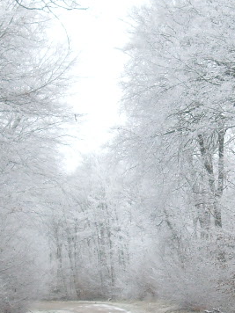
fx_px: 1548
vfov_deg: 11.5
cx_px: 306
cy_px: 233
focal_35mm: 171
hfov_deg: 8.6
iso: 100
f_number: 2.8
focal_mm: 7.9
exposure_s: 1/100
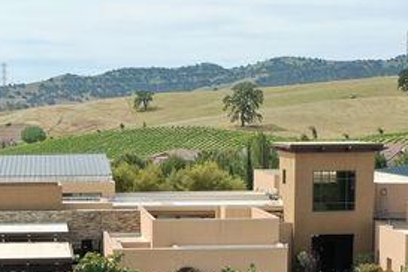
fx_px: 1190
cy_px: 301
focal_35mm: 105
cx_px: 75
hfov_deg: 19.2
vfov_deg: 12.8
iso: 100
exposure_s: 1/500
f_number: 5.6
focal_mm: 10.26
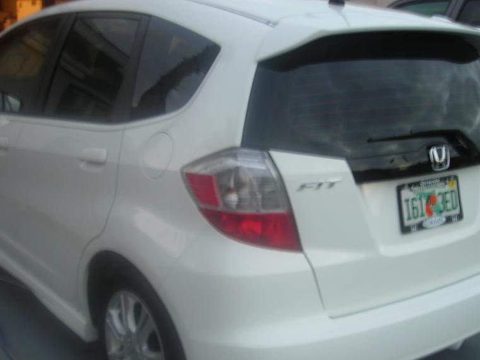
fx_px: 707
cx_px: 232
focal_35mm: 51
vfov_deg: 28.5
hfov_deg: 37.5
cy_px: 213
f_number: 3.2
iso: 50
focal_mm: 6.3
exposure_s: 1/7
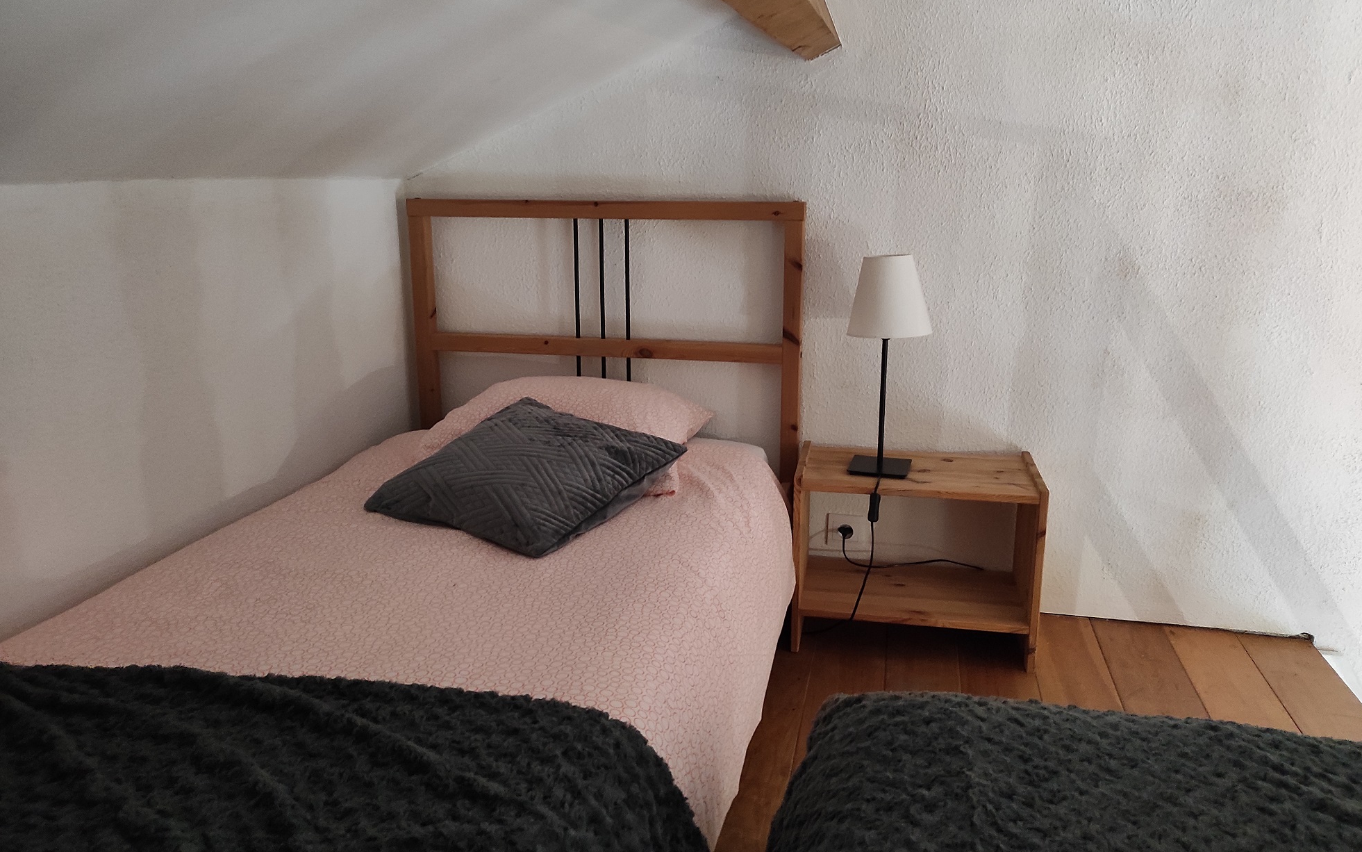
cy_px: 413
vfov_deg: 46.0
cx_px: 694
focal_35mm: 27
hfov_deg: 68.4
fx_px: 1002
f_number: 1.89
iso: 1614
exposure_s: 1/20
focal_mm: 5.43
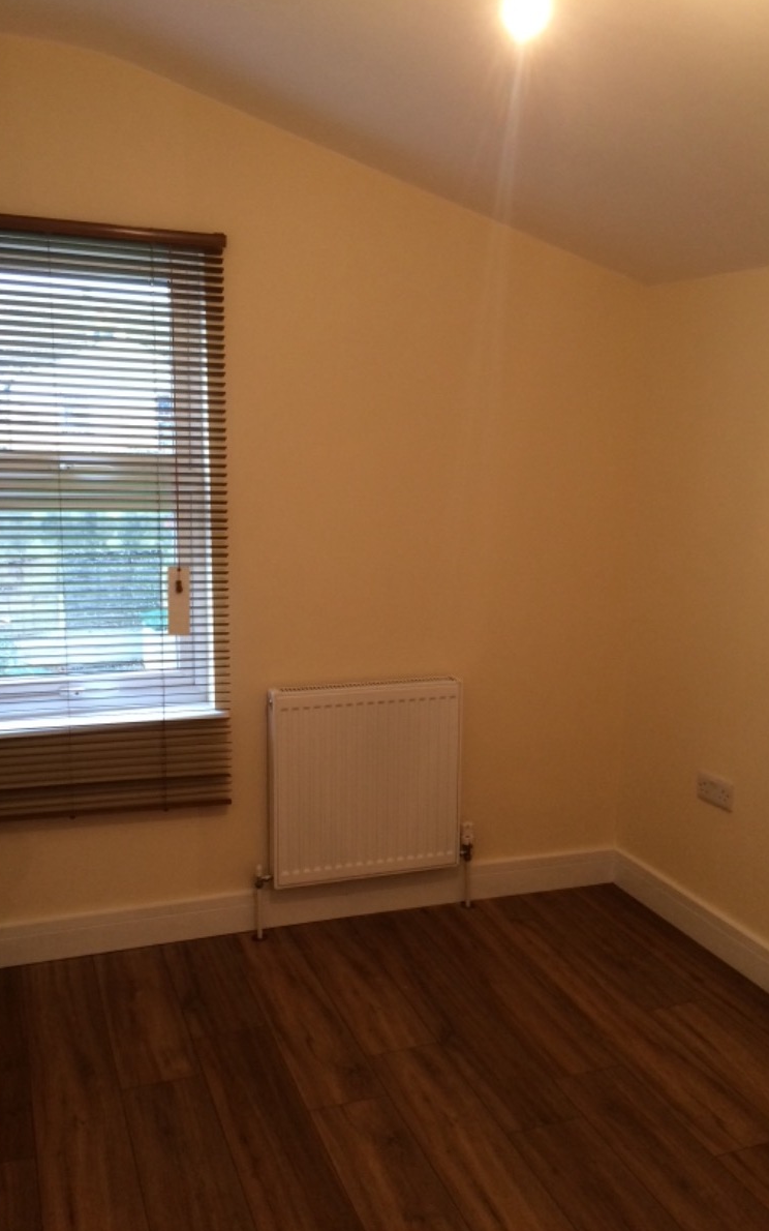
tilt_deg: -11.3
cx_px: 367
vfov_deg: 61.2
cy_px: 616
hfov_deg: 40.6
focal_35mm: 31
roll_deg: +1.2
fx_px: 1039
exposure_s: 1/33
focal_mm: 4.15
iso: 160
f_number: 2.2
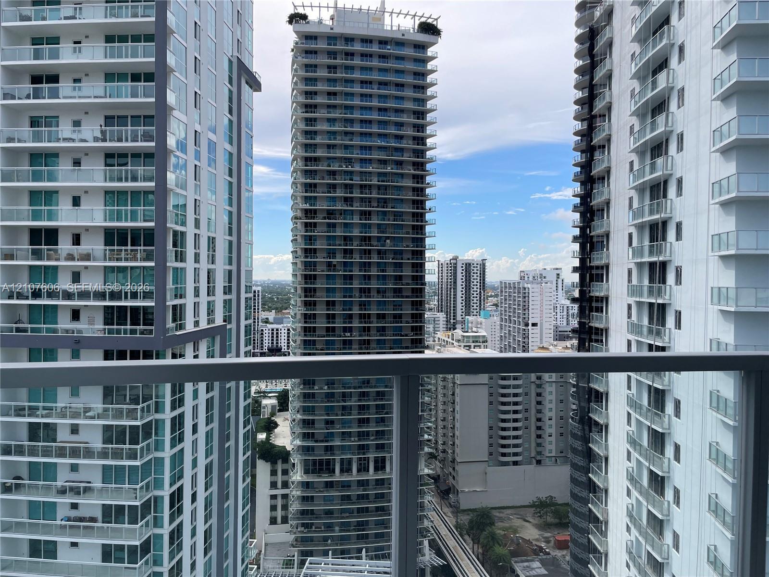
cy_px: 288
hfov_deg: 67.3
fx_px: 578
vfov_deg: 53.1
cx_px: 384
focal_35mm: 26
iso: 50
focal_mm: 4.2
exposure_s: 1/3040
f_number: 1.6
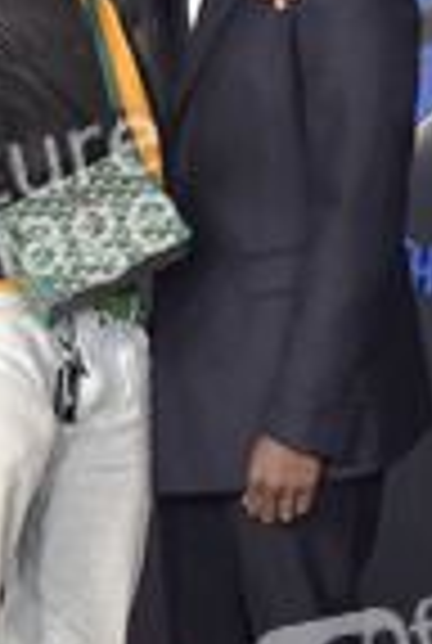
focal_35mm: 162
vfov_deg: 12.6
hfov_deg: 8.5
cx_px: 79
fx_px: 2902
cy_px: 450
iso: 2000
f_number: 6.3
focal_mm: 58
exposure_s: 1/250
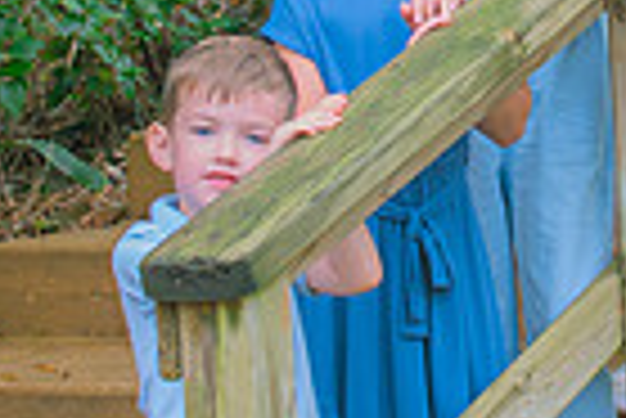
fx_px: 2924
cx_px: 513
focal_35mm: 168
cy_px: 31
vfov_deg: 8.2
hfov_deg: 12.2
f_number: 6.3
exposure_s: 1/250
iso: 1000
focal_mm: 35
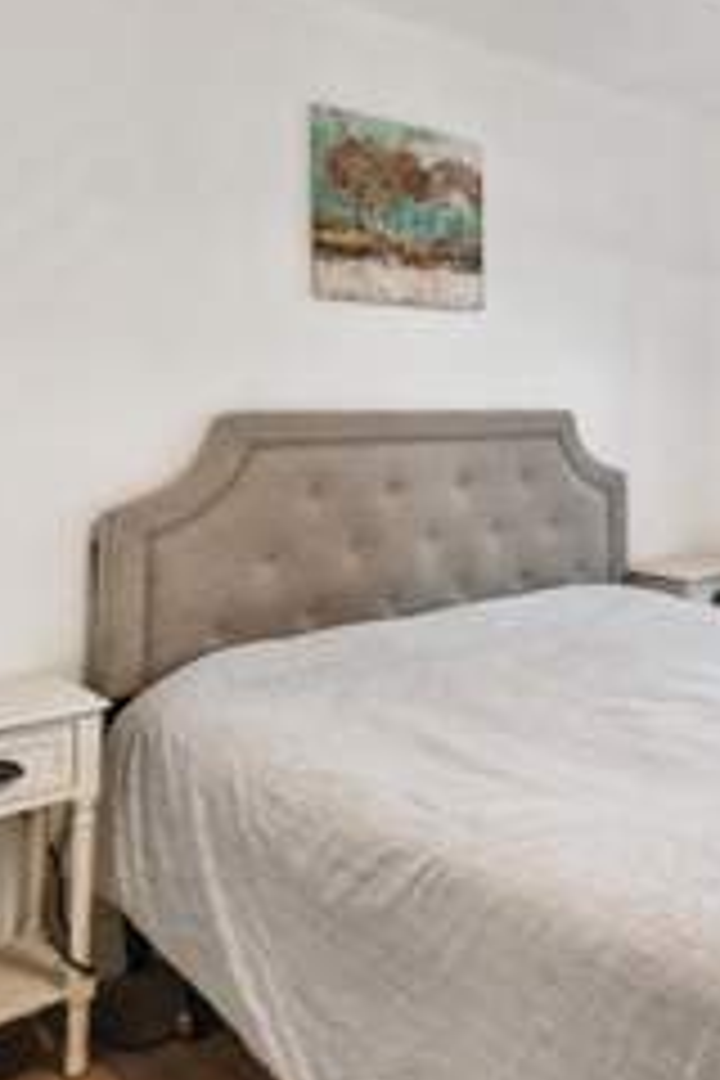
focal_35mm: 30
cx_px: 774
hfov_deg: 37.3
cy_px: 407
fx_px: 900
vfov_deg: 61.1
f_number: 7.1
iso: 100
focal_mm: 10
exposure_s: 1/3.33
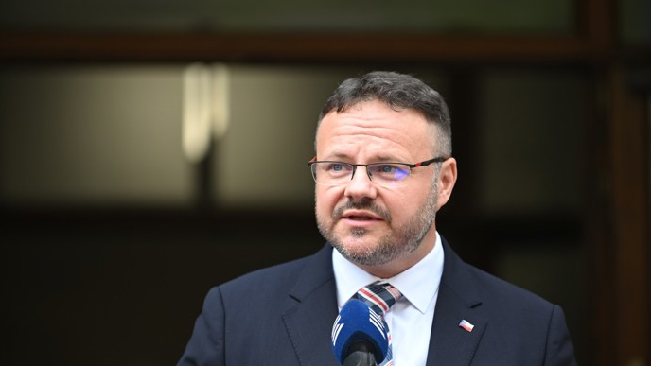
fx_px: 3263
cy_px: 183
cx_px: 326
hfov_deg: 11.4
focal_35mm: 189
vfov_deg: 6.4
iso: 450
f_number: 3.2
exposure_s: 1/640
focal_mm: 180
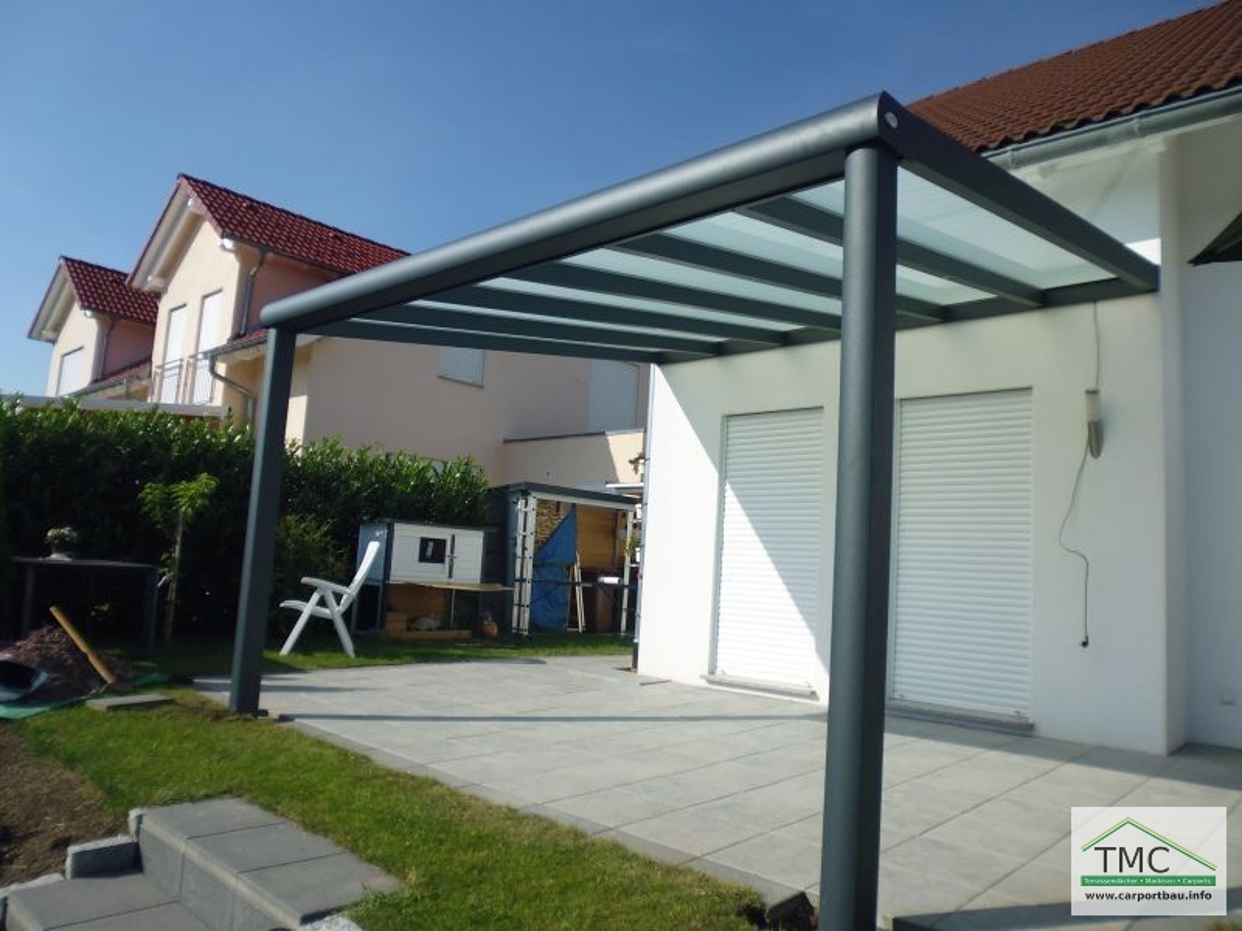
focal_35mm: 24
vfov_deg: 56.8
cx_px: 621
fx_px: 861
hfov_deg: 71.6
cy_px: 466
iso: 100
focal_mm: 4.3
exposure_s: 1/200
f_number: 9
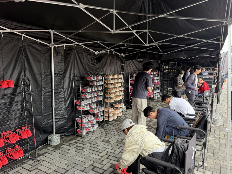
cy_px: 87
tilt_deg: -7.8
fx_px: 161
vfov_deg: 56.8
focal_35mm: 24
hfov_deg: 71.6
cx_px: 116
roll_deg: +0.1
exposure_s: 1/191
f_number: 1.78
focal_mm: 6.76
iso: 100
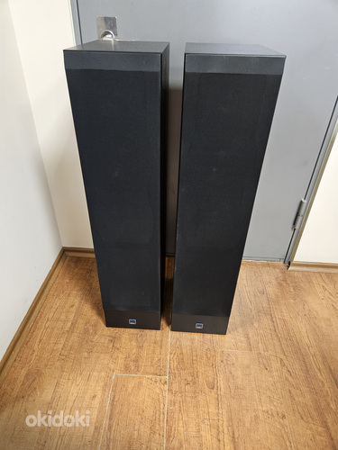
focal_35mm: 23
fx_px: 299
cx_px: 169
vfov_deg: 73.9
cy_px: 225
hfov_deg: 58.9
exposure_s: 1/50
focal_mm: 5.4
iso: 800
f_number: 1.8
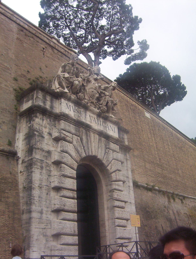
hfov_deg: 39.8
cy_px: 130
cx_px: 98
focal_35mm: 36
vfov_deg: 51.2
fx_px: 271
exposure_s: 1/305
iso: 100
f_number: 5.24
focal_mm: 5.54
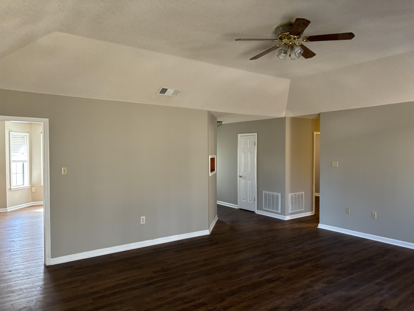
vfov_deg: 53.1
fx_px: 311
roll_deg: -1.2
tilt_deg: -2.2
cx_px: 207
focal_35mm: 26
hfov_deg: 67.3
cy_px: 156
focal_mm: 5.96
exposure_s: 1/60
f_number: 1.6
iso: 160
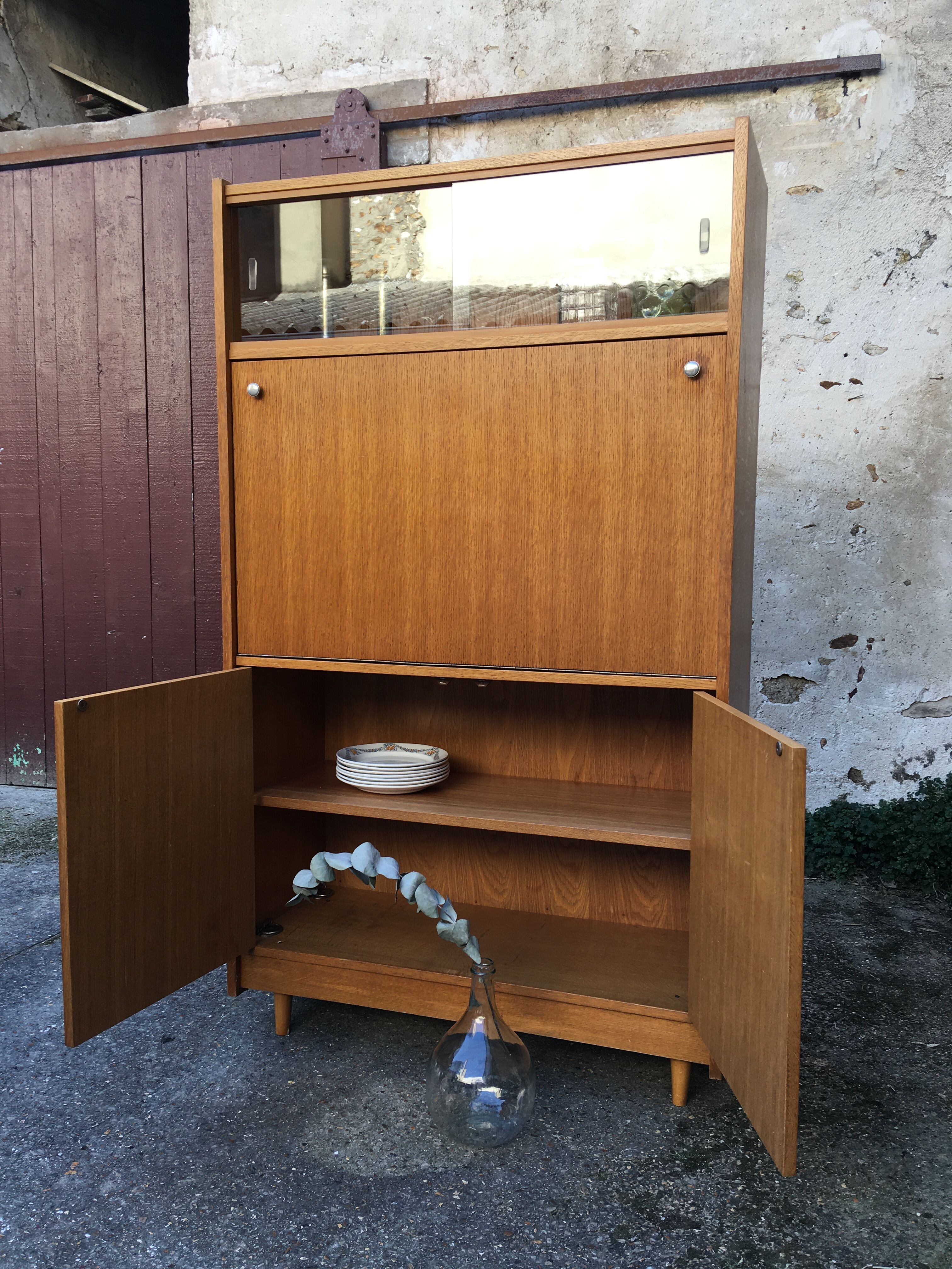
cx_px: 476
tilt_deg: -5.9
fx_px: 1063
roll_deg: +0.1
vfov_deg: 61.7
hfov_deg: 48.2
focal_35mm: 29
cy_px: 634
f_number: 2.2
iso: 25
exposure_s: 1/100
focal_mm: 4.15
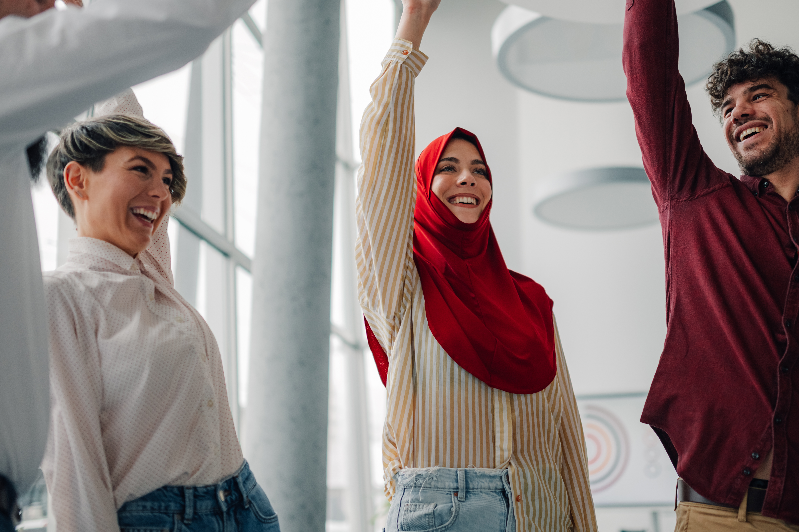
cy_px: 235
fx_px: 999
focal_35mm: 45
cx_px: 485
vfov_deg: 29.8
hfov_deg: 43.4
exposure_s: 1/640
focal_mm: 35
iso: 320
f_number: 1.4
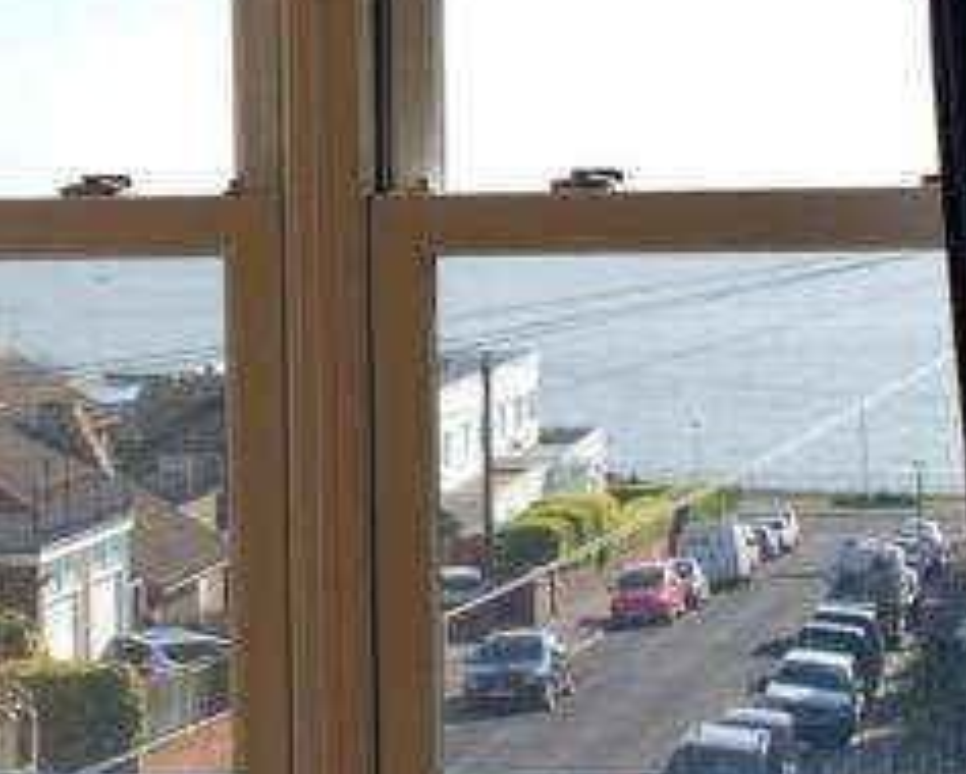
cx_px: 412
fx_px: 3119
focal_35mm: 109
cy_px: 208
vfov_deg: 14.1
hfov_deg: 17.6
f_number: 9
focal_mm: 28
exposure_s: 1/320
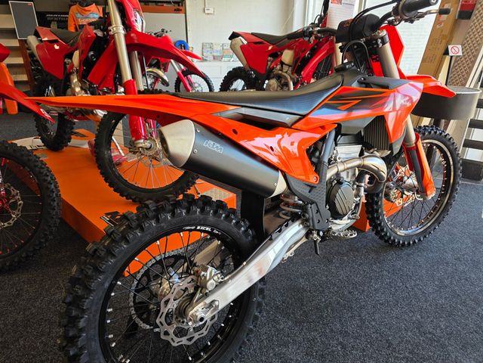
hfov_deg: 73.9
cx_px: 242
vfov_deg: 58.9
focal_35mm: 23
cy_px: 182
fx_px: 321
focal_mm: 6.3
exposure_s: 1/100
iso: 32
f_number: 1.7
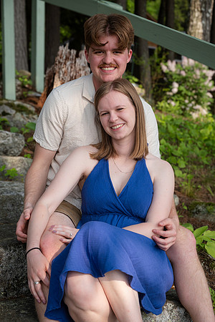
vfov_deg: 35.6
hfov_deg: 24.2
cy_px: 161
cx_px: 108
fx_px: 502
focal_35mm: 56
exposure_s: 1/340
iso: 320
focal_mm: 37.4
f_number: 5.6
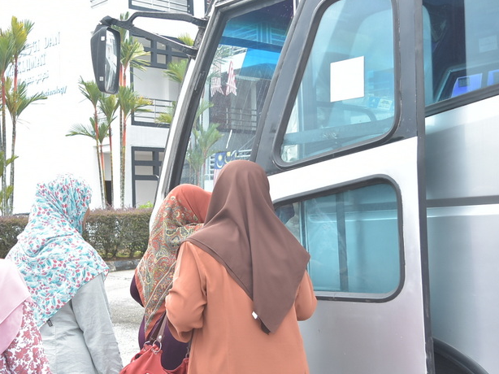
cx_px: 154
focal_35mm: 53
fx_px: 764
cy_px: 217
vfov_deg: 27.5
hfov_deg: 35.7
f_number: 3.8
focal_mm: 22
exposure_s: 1/500
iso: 400
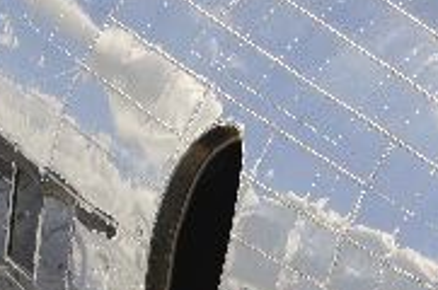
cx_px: -75
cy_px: -192
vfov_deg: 2.3
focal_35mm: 597
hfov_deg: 3.5
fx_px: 7251
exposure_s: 1/500
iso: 200
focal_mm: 90
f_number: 11
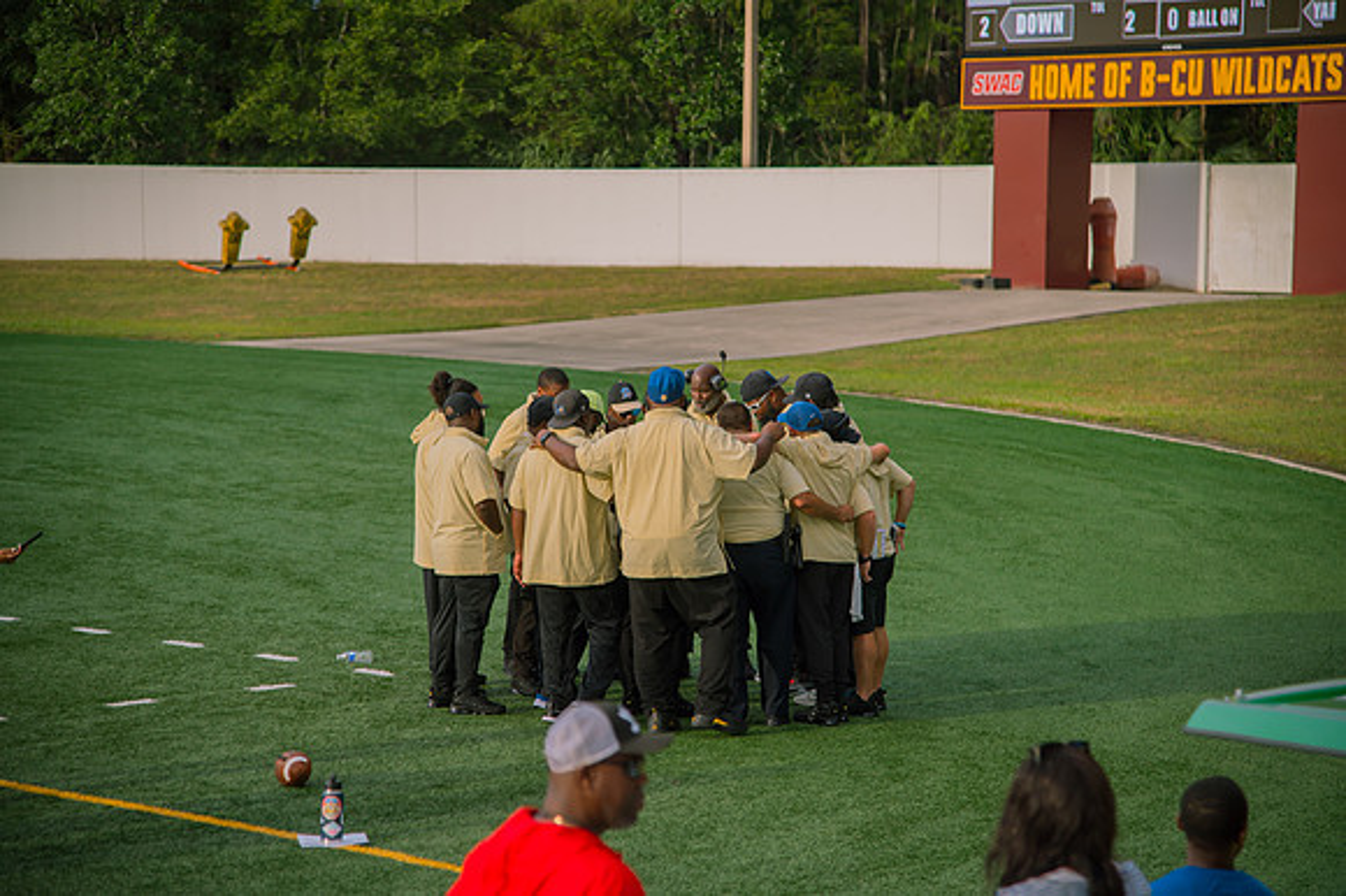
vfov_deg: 13.0
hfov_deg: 19.5
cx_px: 673
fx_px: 3923
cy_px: 448
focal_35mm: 105
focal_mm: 105
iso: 100
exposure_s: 1/400
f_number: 4
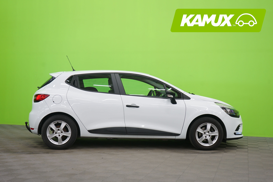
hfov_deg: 41.9
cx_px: 136
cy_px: 91
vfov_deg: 28.6
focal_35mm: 47
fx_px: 356
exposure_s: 1/8
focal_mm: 47
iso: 400
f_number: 5
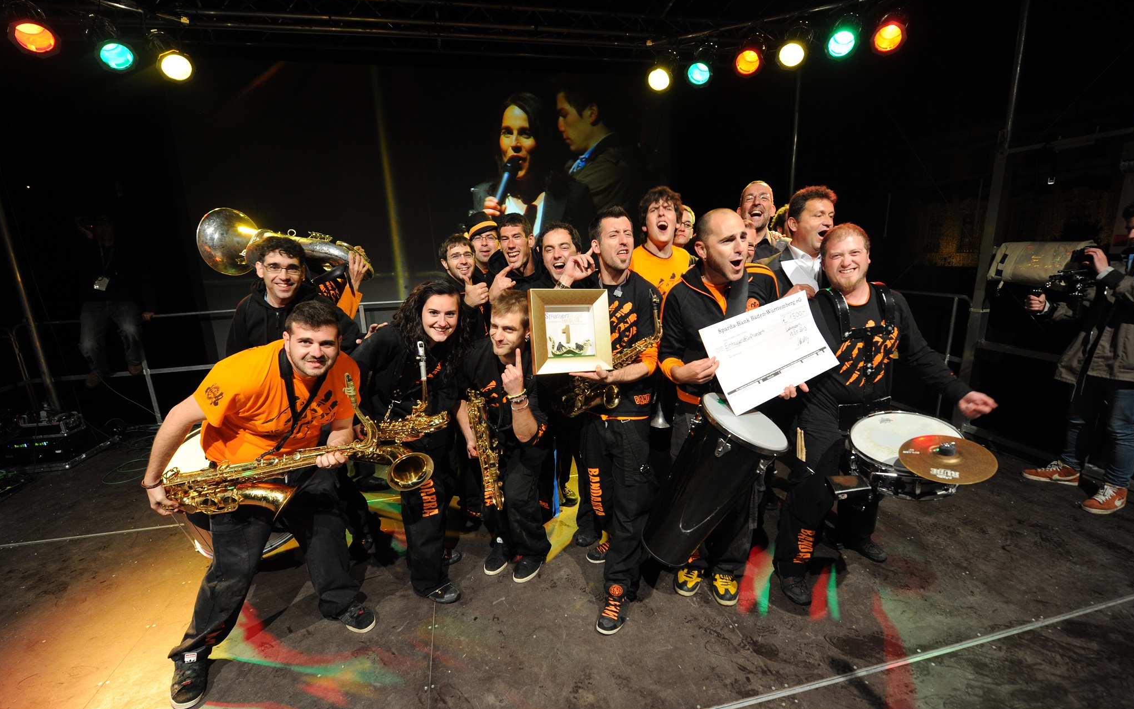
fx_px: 494
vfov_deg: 71.2
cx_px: 575
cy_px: 371
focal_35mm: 16
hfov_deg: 97.8
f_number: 4.5
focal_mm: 15
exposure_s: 1/125
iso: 1250
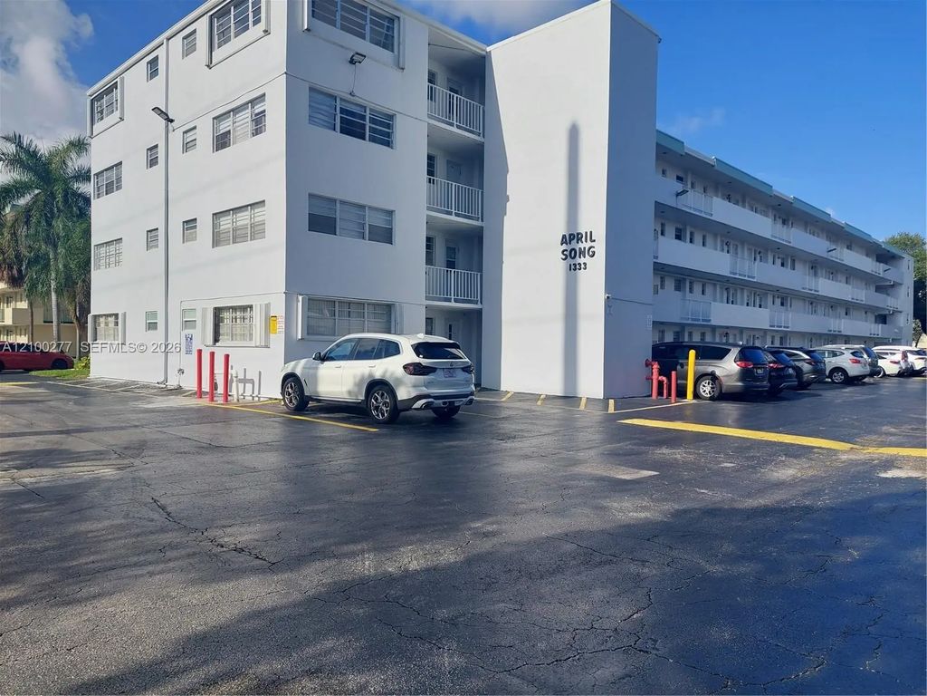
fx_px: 643
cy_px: 348
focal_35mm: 24
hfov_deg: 71.6
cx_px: 464
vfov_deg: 56.8
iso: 40
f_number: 1.8
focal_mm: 5.23
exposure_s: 1/1963
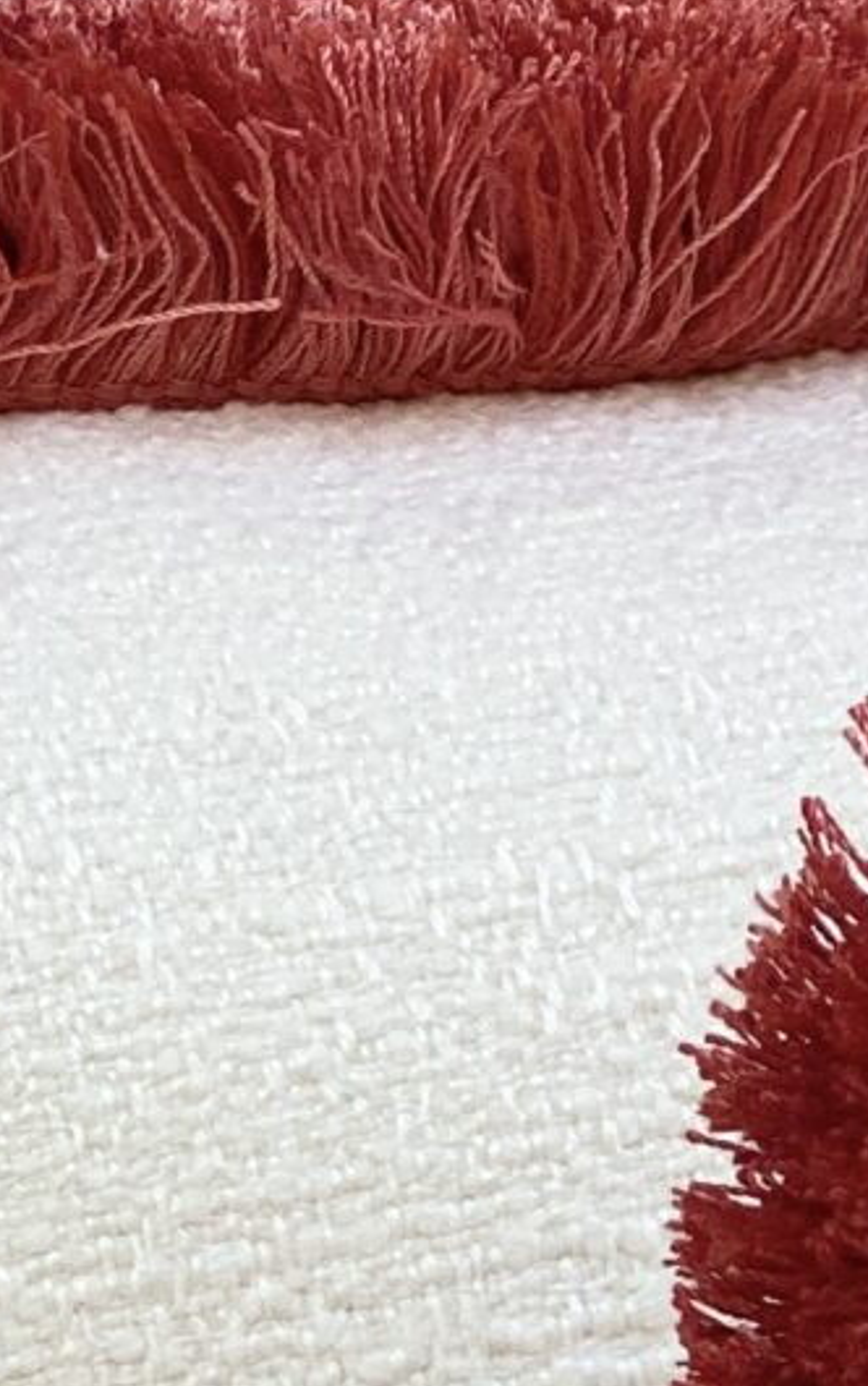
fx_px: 10052
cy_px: 1574
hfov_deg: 4.9
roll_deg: -3.7
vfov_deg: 7.8
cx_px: 178
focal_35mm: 266
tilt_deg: -33.6
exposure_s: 1/122
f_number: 2
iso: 40
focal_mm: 6
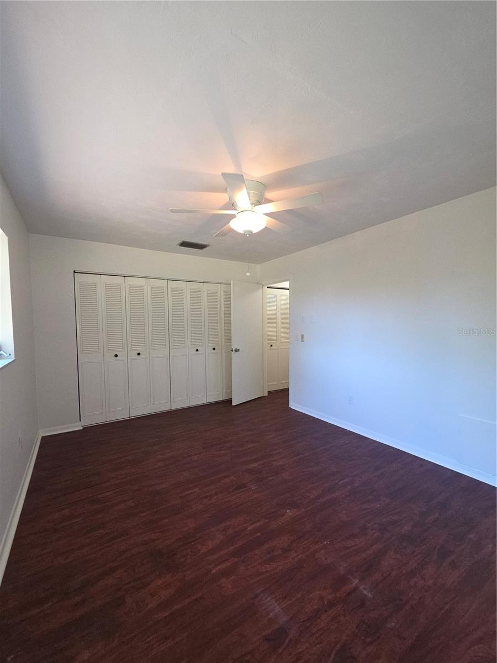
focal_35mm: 13
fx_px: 249
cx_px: 248
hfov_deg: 89.9
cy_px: 332
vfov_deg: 106.2
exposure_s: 1/60
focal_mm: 2.2
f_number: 2.2
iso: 125
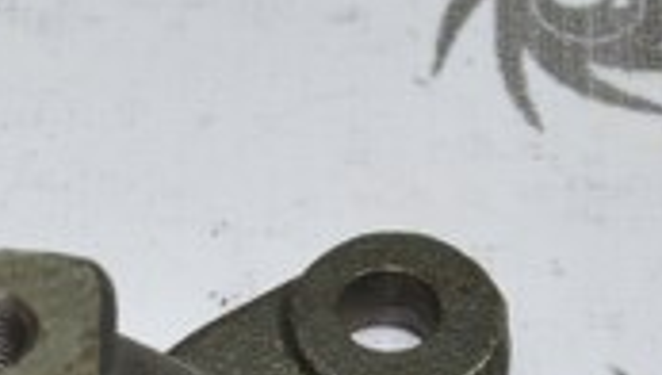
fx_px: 5732
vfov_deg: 3.7
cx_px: 107
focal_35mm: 326
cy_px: 819
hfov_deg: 6.6
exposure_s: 1/50
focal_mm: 40
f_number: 5.6
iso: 200
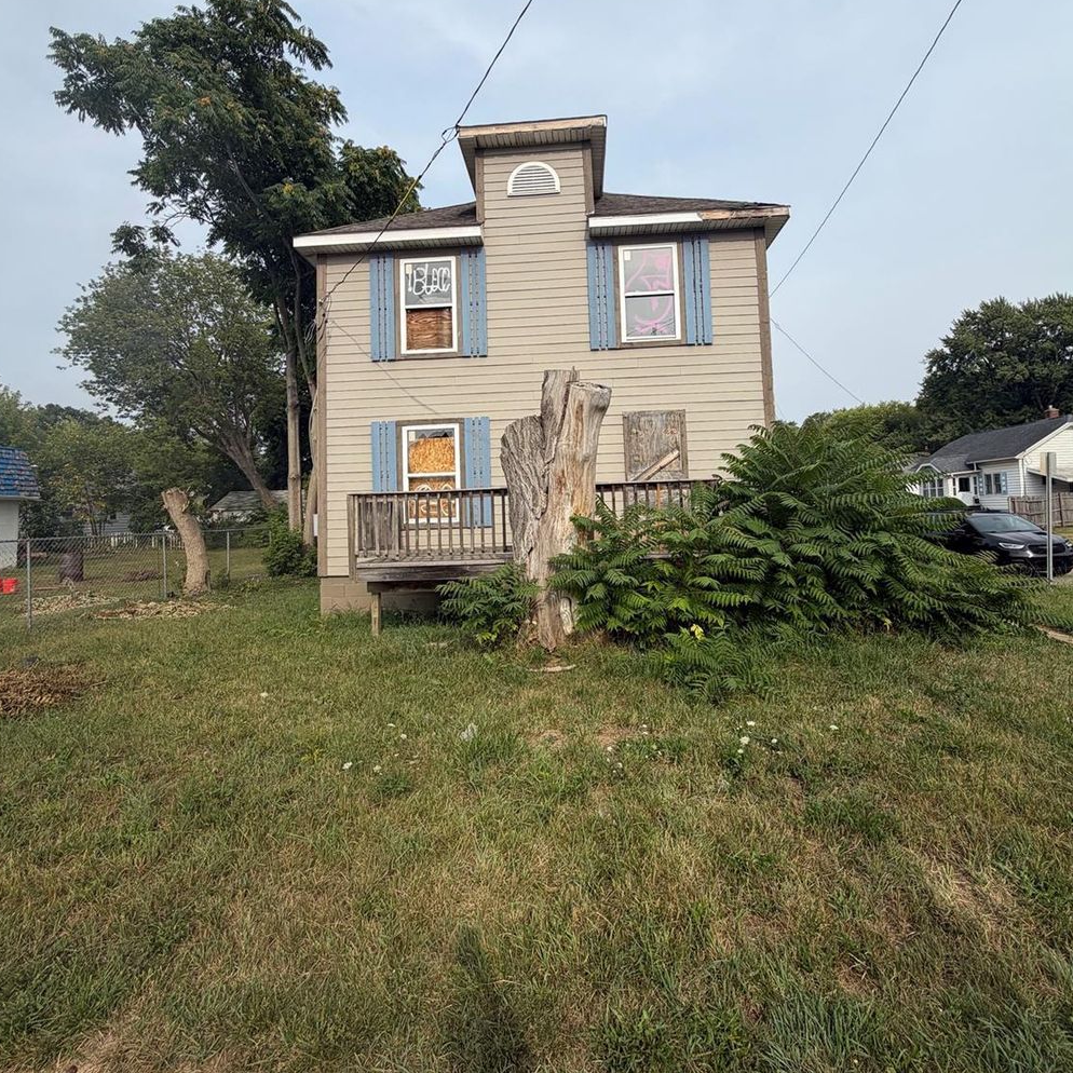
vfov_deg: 83.7
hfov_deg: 84.0
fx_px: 596
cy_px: 481
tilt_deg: +2.5
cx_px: 539
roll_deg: +1.5
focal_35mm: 17
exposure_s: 1/770
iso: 20
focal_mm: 2.22
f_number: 2.2
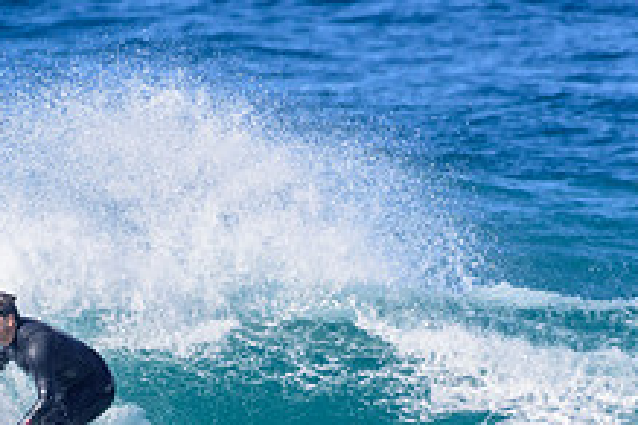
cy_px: 540
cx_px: 58
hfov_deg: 1.0
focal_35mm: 1984
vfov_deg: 0.7
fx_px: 35158
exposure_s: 1/2000
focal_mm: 500
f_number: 5.6
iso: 360
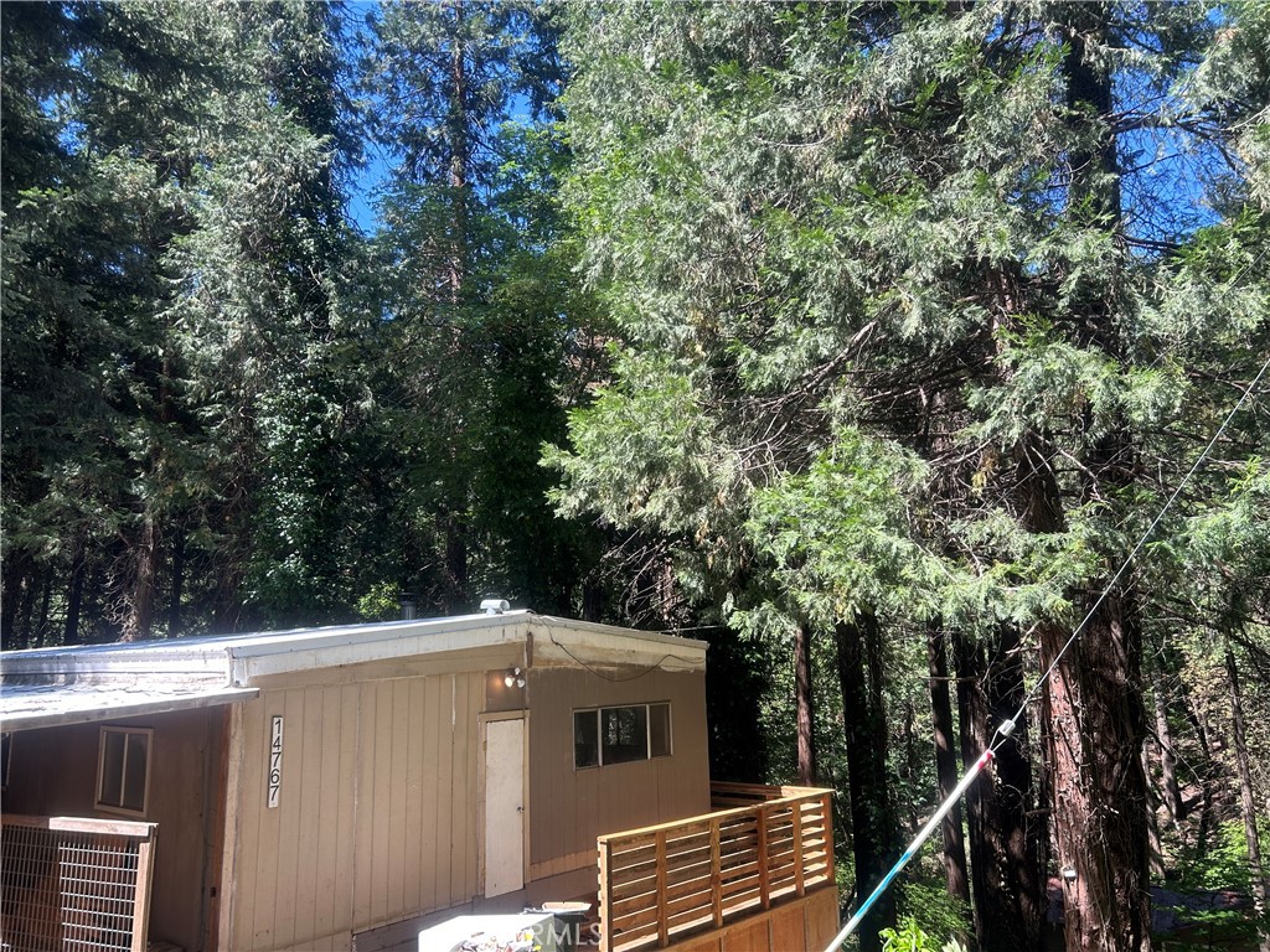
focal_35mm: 26
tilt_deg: +10.4
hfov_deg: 67.3
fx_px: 954
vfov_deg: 53.1
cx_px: 635
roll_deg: +1.0
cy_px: 476
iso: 50
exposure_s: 1/666
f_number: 1.5
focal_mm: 5.7
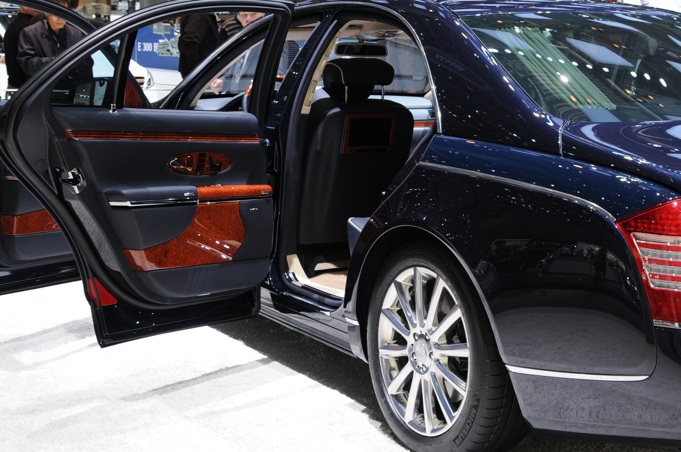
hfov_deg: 31.0
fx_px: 1209
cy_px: 176
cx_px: 492
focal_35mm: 64
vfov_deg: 21.1
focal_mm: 22
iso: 400
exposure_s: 1/125
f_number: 5.6
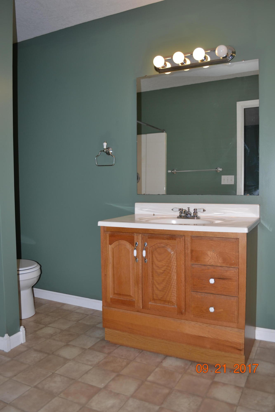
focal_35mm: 27
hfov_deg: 47.9
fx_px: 309
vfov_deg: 67.4
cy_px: 206
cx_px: 138
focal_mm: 18
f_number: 3.5
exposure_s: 1/60
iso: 100
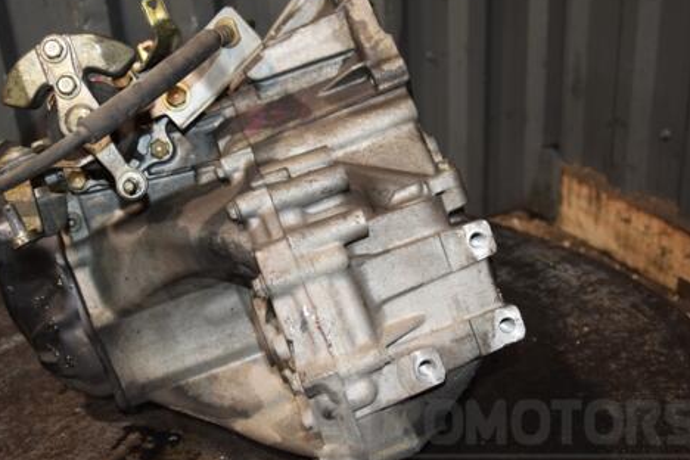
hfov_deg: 39.5
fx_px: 958
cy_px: 226
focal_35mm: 50
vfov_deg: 27.0
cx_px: 285
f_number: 5
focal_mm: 26
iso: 800
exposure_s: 1/60
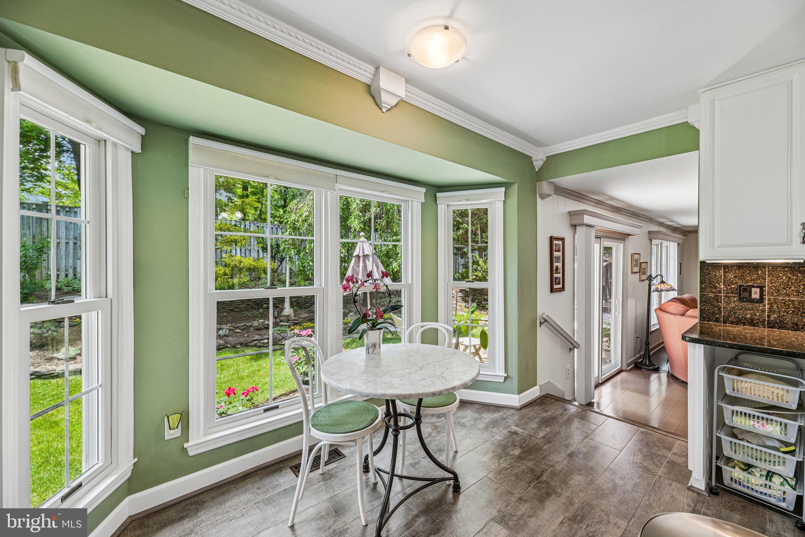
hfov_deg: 104.3
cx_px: 402
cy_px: 268
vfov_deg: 81.2
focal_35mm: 14
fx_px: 313
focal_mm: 14
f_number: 8
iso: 110
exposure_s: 1/15
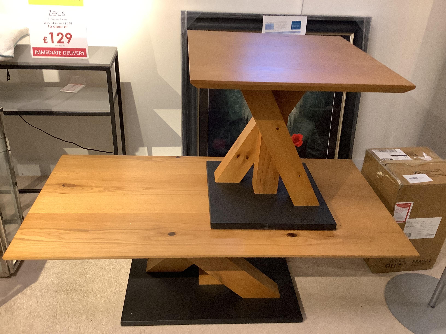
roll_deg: -3.3
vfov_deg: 45.4
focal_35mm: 31
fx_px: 399
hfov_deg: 58.4
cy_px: 167
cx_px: 223
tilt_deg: -31.5
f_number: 2.4
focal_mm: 3.3
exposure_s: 1/50
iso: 200
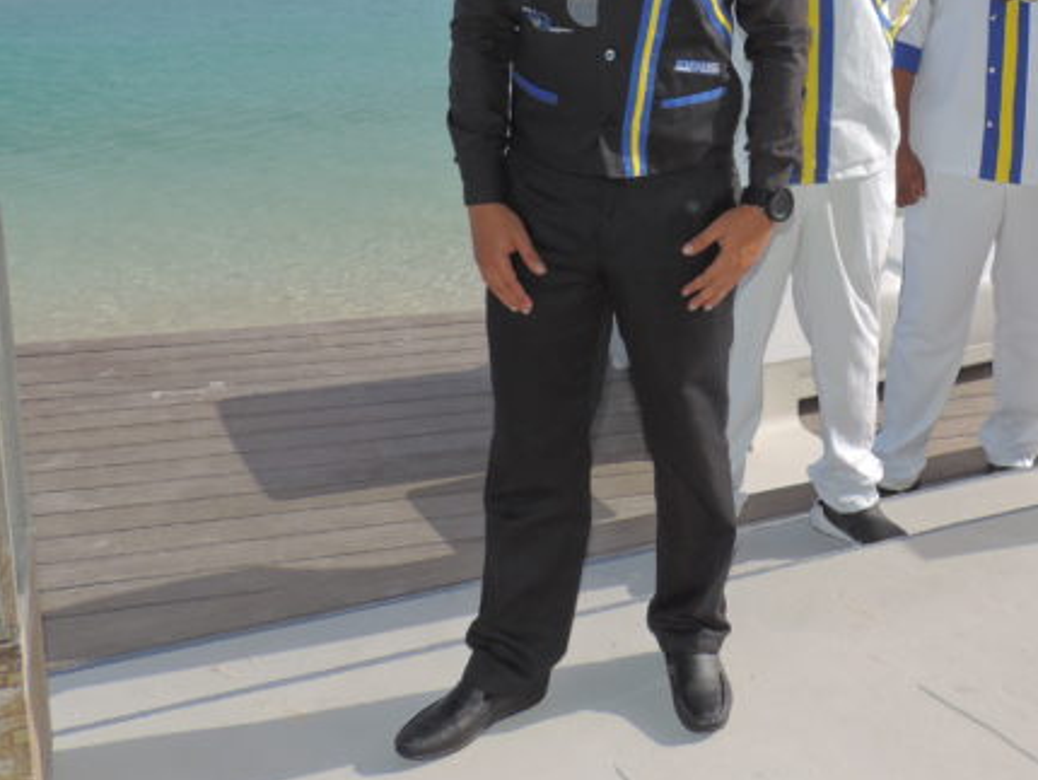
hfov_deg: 37.0
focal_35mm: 50
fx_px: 1500
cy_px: 130
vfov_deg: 28.4
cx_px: 809
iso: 80
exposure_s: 1/1250
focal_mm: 4.9
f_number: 3.1
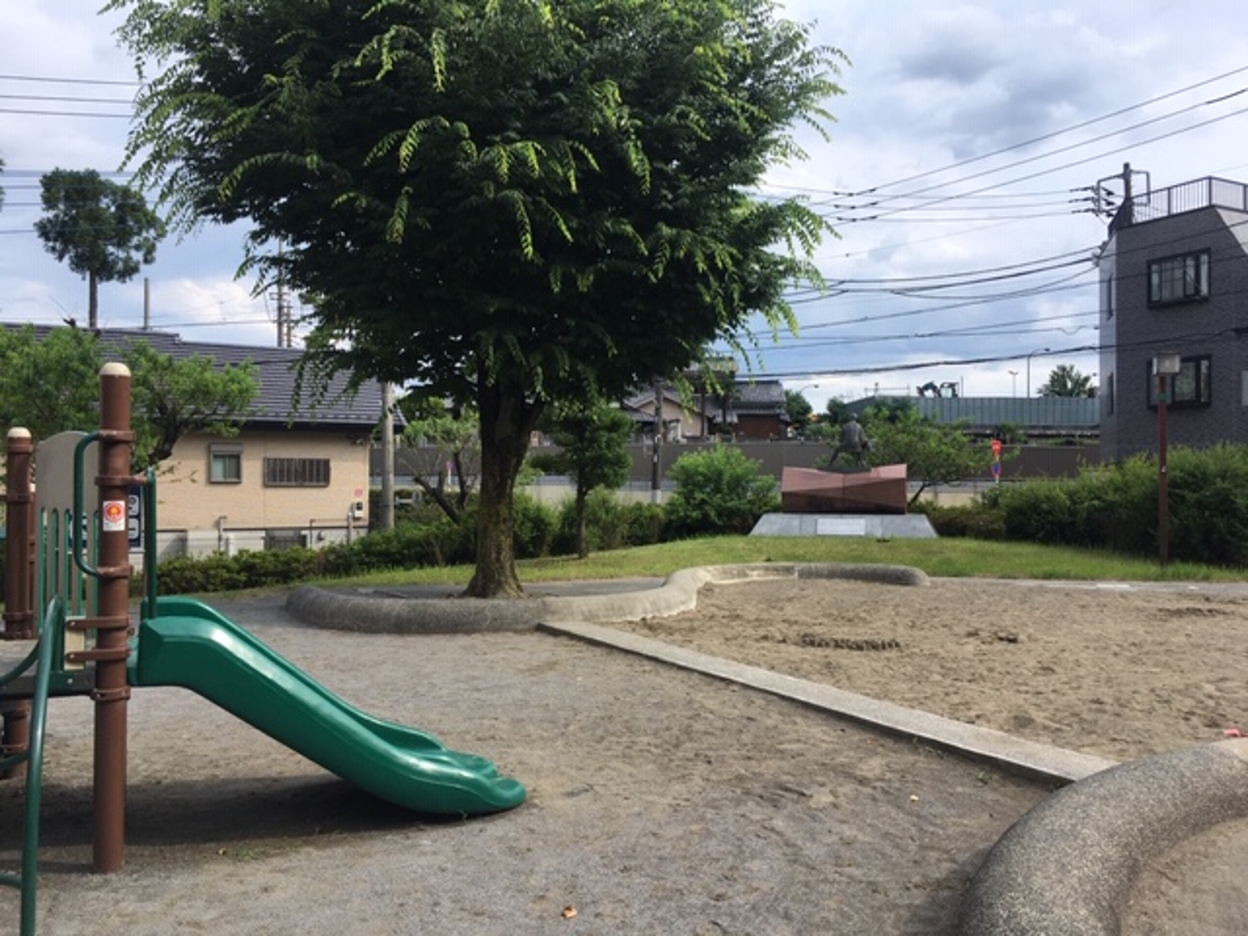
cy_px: 468
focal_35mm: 29
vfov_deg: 48.2
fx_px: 1046
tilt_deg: +1.4
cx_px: 624
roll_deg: -1.2
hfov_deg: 61.7
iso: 25
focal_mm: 4.15
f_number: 2.2
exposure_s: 1/1099
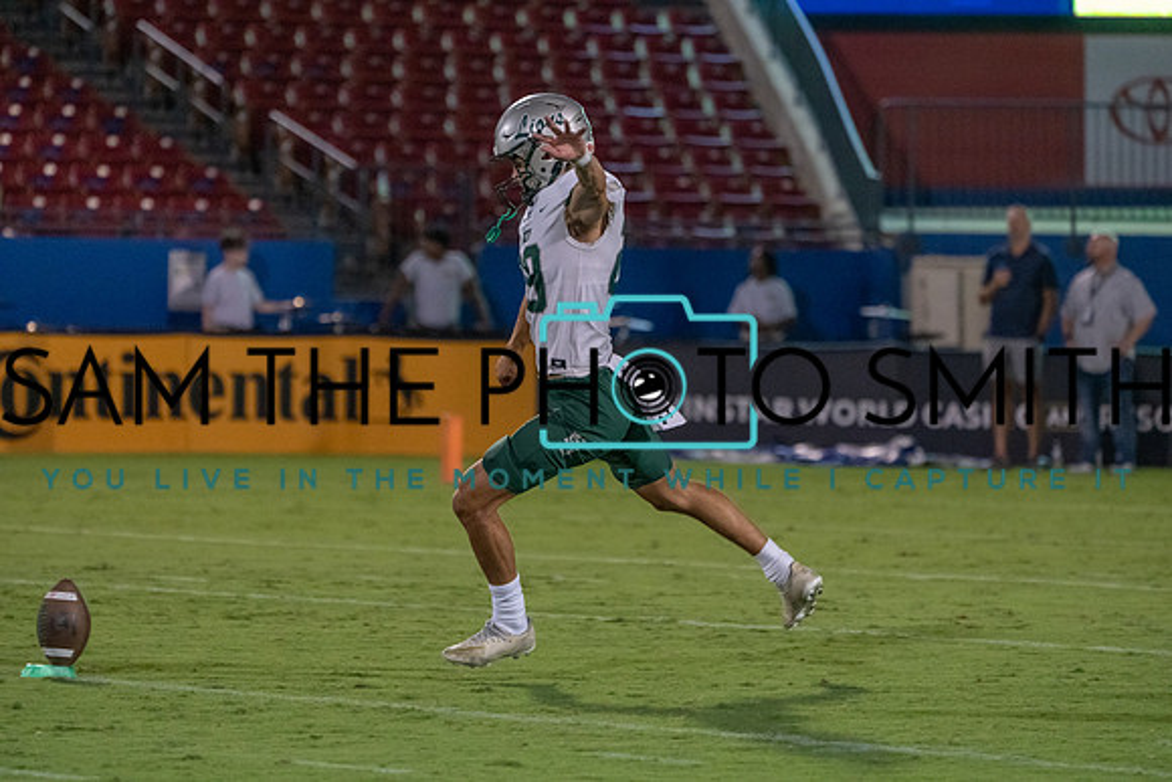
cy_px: 391
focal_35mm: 291
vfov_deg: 4.7
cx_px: 586
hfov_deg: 7.1
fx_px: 9475
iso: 8000
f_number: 5.6
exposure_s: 1/1000
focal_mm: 291
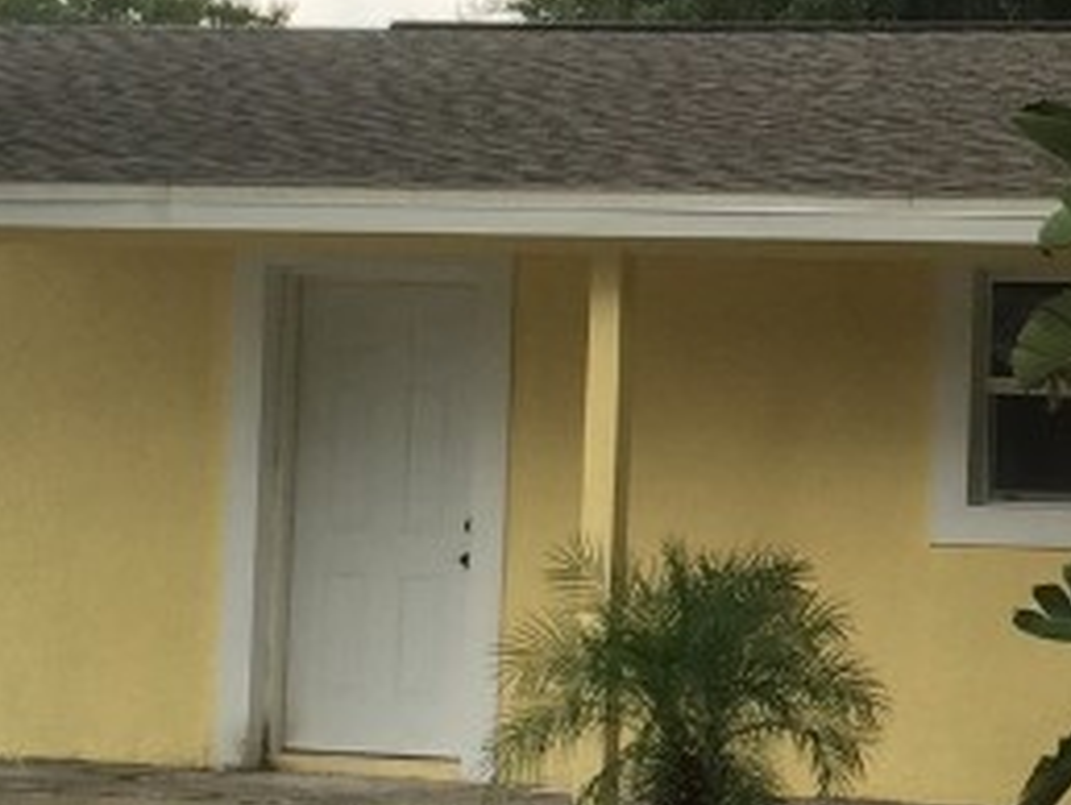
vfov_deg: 12.9
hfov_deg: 16.4
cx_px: 1295
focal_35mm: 115
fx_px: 3561
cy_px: 573
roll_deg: -3.7
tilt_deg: +1.3
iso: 32
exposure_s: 1/520
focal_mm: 4.15
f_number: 2.2
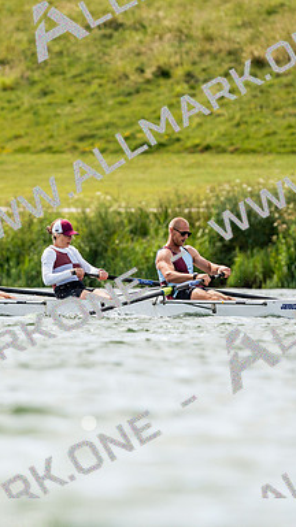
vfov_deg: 2.7
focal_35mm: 809
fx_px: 11311
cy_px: 264
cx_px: 108
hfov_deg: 1.5
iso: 400
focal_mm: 512
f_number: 6.3
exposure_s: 1/2000
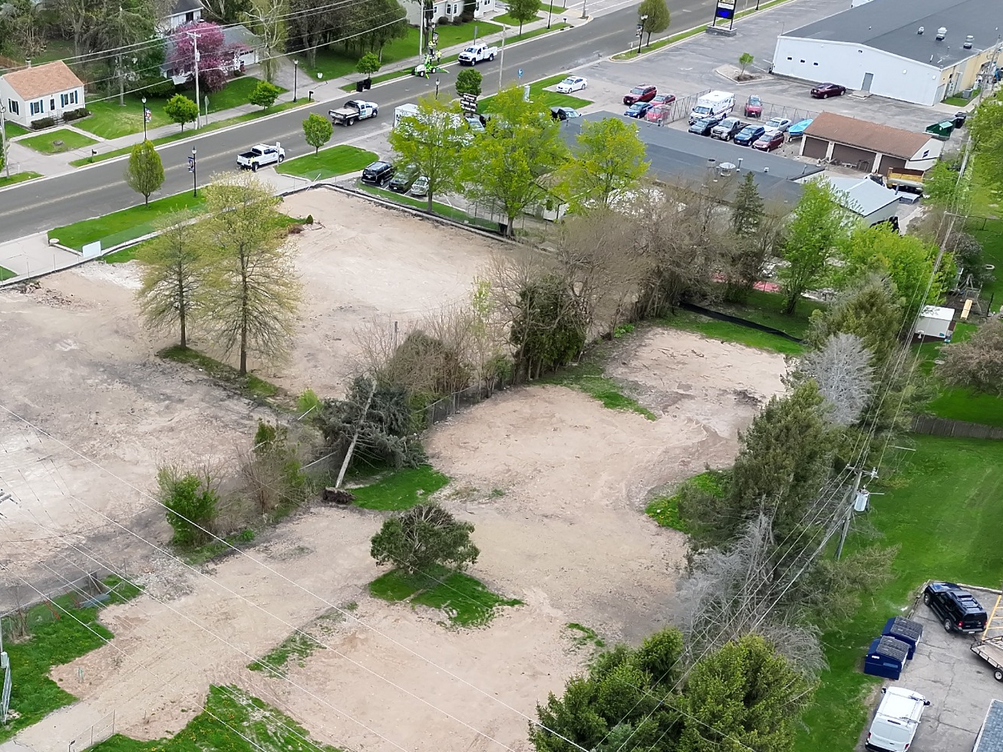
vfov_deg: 29.5
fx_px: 1362
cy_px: 688
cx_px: 250
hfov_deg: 39.3
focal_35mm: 47
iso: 150
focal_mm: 6.72
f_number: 1.7
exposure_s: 1/1600
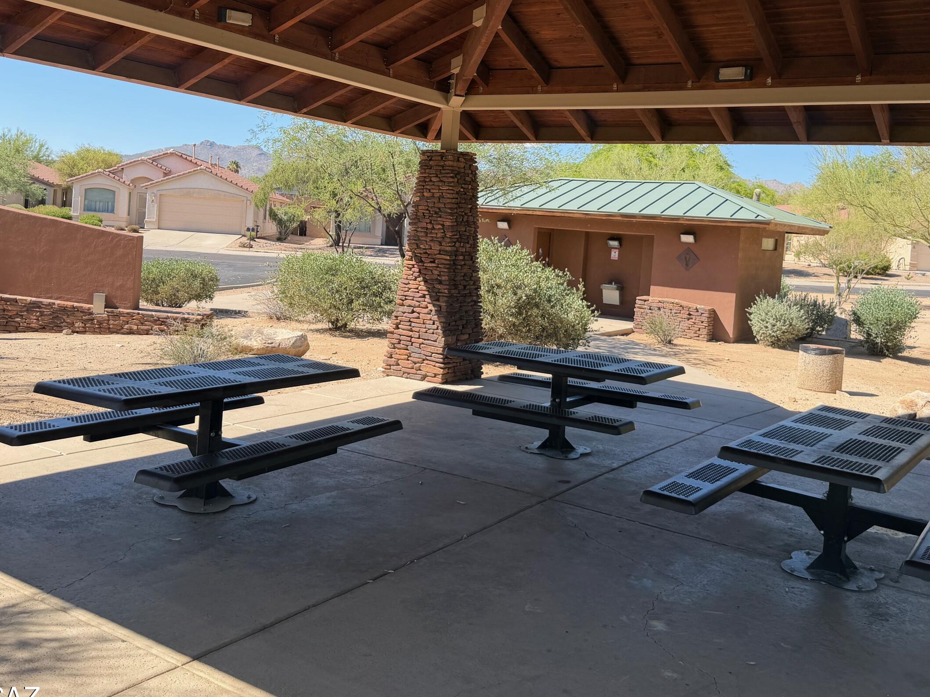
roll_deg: -3.4
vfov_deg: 41.4
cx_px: 497
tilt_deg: +0.3
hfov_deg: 53.9
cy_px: 249
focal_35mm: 34
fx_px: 913
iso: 80
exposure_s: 1/2110
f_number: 1.78
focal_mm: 6.76
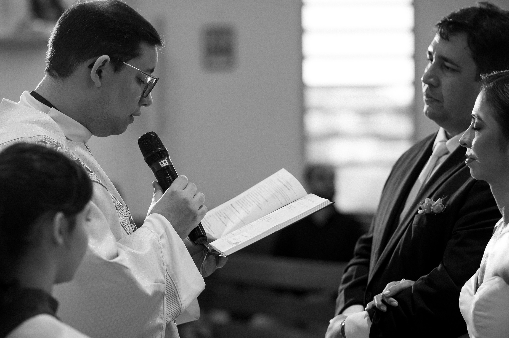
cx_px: 270
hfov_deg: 17.4
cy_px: 181
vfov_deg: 11.6
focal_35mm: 118
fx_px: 1667
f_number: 2.5
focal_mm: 85
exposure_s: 1/200
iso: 800
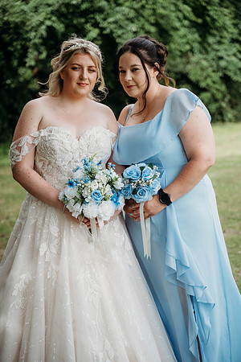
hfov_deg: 19.5
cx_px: 120
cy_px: 181
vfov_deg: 28.8
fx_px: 703
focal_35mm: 70
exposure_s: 1/2500
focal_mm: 70
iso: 400
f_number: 2.8
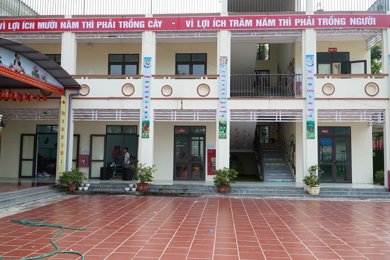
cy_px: 130
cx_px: 195
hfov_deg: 61.9
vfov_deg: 43.6
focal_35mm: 30
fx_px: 325
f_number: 8
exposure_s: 1/640
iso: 1000
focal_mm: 20
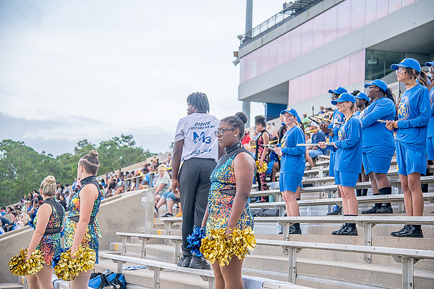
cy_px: 144
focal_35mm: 65
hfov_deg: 31.0
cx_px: 217
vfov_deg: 20.9
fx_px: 783
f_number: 4
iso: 400
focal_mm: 65
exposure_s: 1/250
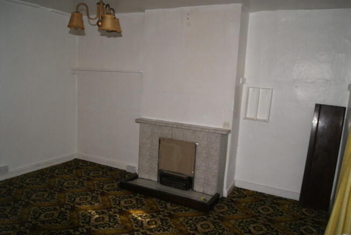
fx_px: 264
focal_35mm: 27
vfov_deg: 48.0
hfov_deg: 67.3
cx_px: 176
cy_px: 118
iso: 400
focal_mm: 18
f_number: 5.6
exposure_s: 1/60
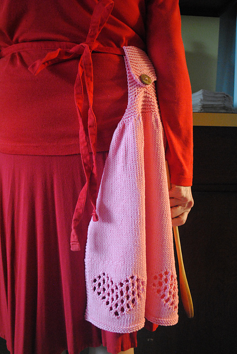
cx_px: 118
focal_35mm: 39
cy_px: 177
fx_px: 384
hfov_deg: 34.3
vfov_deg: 49.5
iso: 1600
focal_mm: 26
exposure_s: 1/6
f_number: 4.2
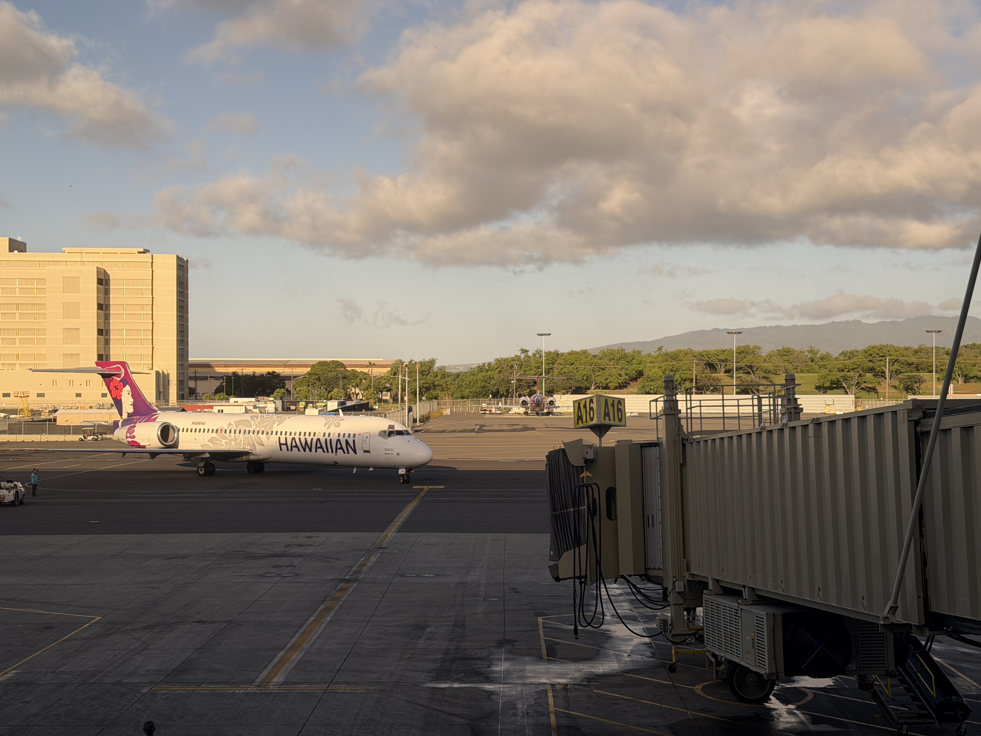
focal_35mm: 48
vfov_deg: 30.3
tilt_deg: -0.1
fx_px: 1360
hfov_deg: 39.7
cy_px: 368
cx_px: 490
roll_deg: +0.2
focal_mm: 6.76
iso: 64
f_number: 1.78
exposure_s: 1/460
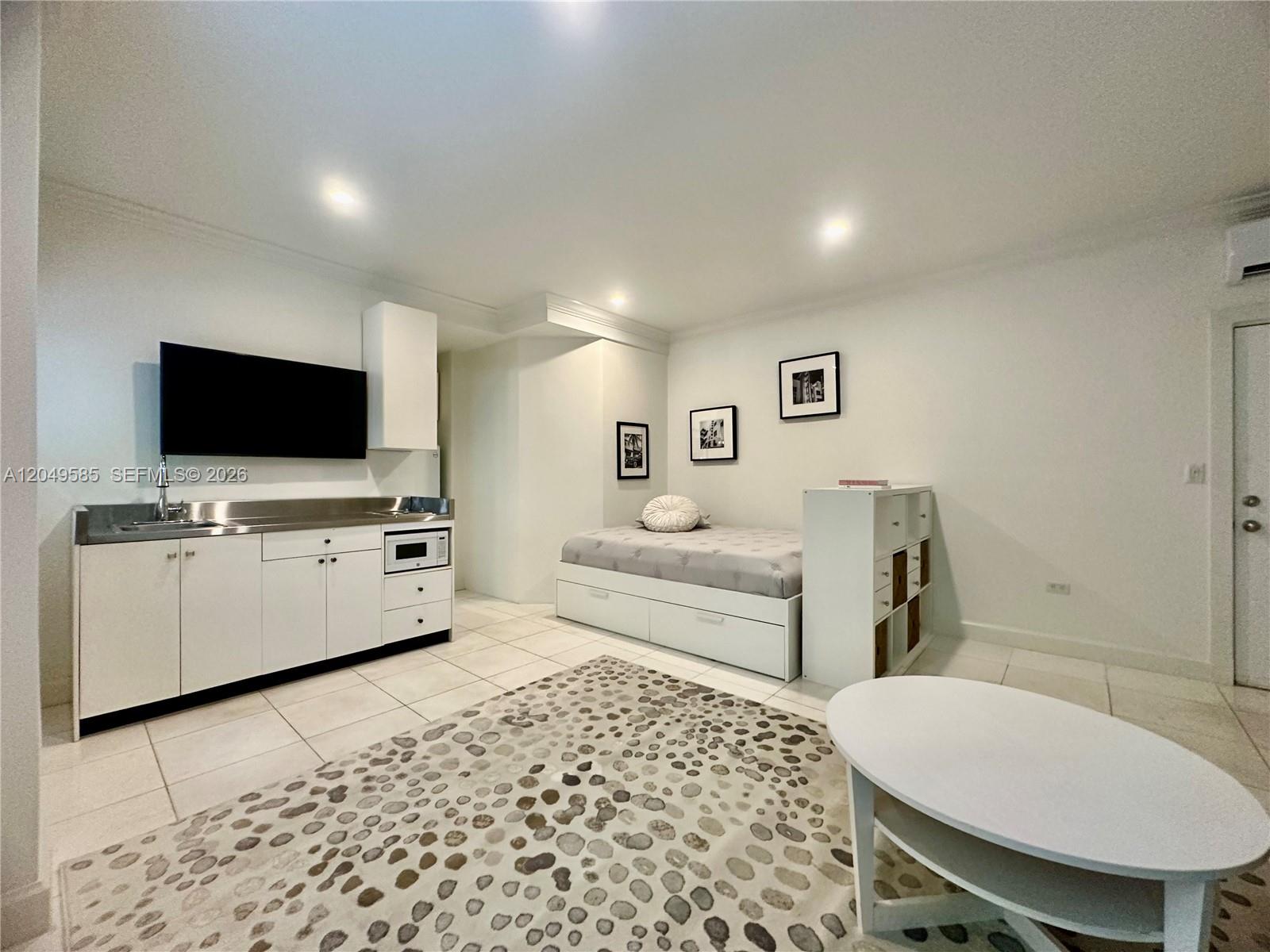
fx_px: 514
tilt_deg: +0.7
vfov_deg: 85.7
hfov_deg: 102.1
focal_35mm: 14
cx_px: 635
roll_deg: -0.2
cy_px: 476
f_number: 2.2
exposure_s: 1/60
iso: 500
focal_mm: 2.22
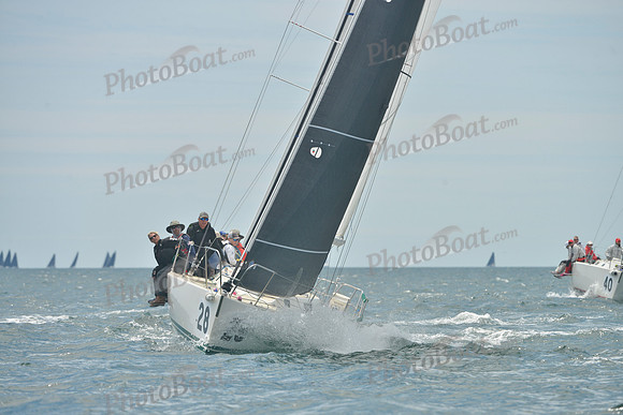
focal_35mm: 300
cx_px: 312
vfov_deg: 4.6
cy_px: 208
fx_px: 5193
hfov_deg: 6.9
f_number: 8
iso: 280
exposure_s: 1/1000
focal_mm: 300
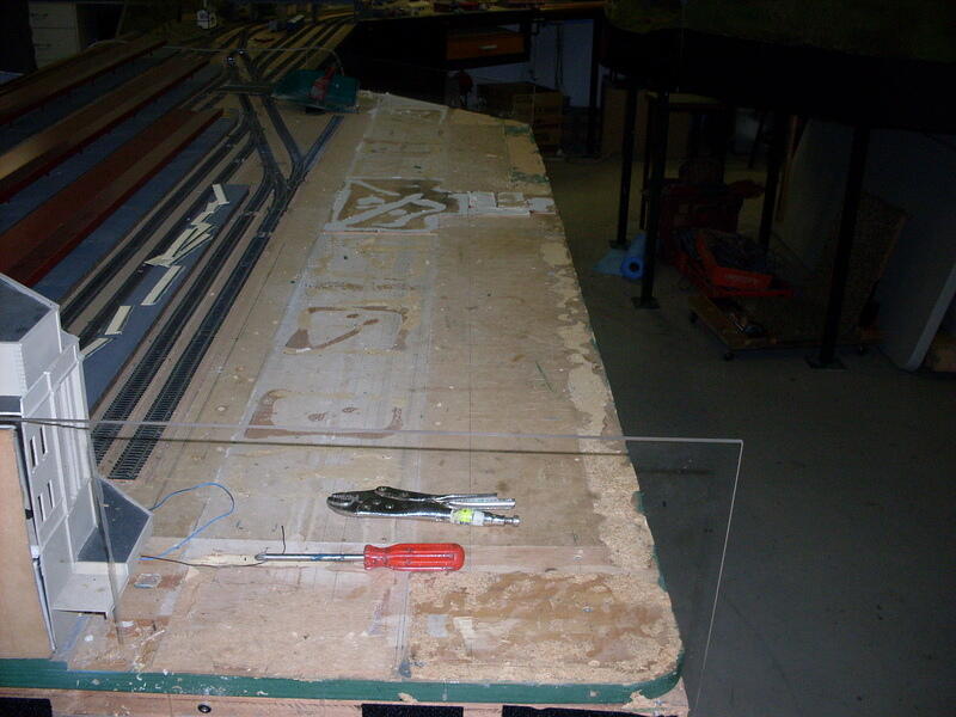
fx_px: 1049
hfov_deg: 49.0
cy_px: 358
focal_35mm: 38
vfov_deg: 37.7
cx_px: 478
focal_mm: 6.3
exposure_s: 1/45
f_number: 2.8
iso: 100
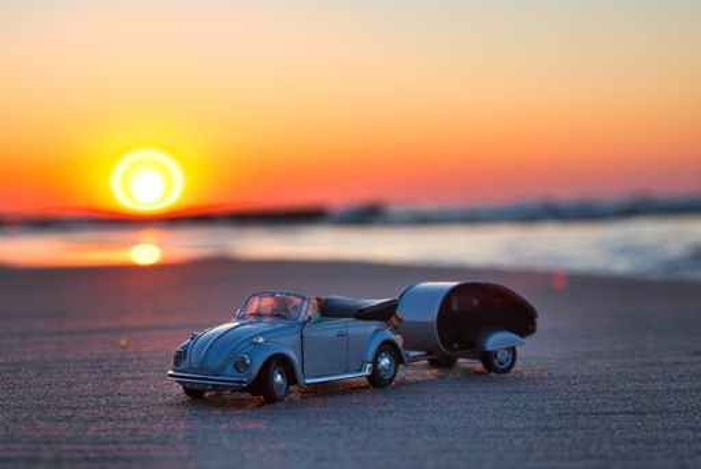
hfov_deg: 27.0
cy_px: 234
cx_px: 350
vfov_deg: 18.2
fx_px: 1461
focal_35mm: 75
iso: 100
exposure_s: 1/80
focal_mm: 50
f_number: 6.3
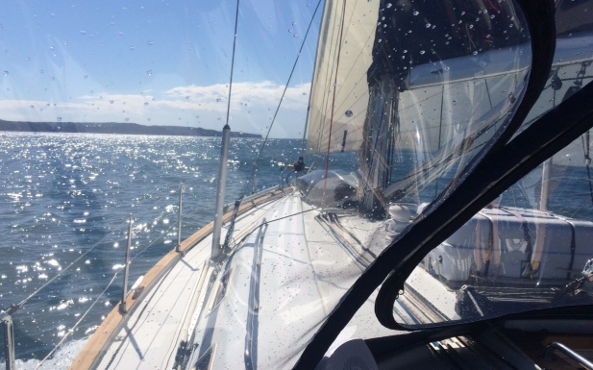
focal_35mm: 33
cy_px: 170
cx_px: 295
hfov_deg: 58.2
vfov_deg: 38.3
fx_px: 533
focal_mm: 4.12
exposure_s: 1/5882
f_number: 2.2
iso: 40
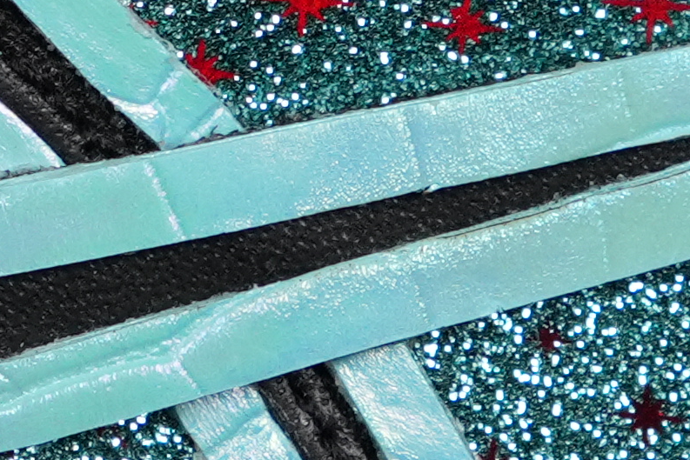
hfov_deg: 4.9
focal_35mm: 410
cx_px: -768
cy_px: -388
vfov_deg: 3.3
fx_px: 7857
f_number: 4.5
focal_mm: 35
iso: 400
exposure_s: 1/160
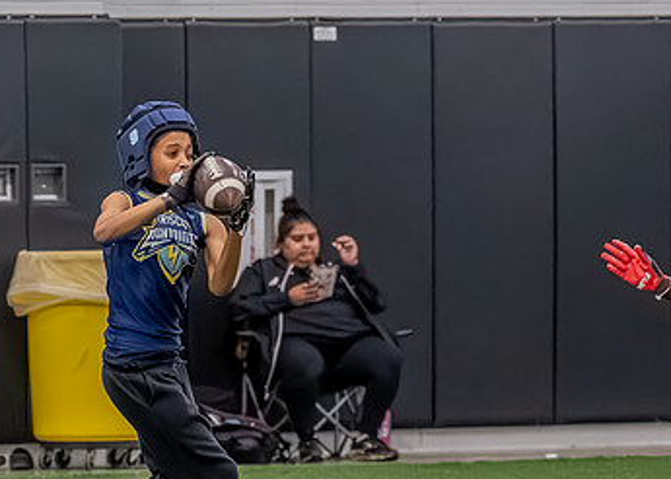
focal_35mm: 434
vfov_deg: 3.3
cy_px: 414
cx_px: -27
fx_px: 8266
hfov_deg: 4.6
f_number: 2.8
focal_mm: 103
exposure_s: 1/1000
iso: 6400
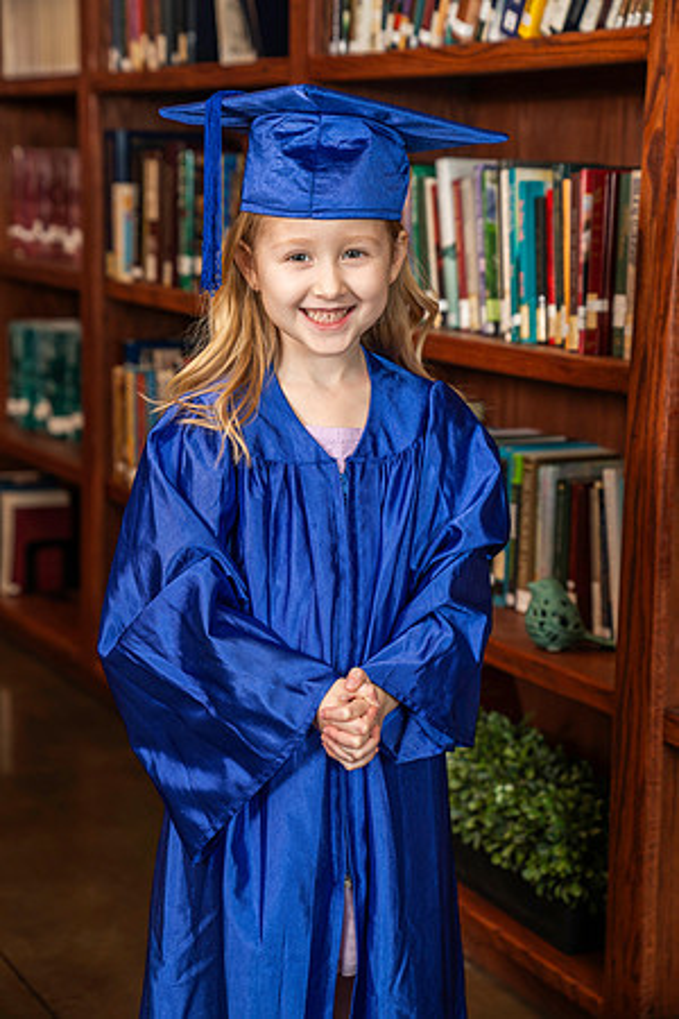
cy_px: 510
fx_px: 1980
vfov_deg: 28.8
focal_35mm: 70
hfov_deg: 19.5
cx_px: 340
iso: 500
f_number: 4
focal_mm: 70
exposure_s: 1/160
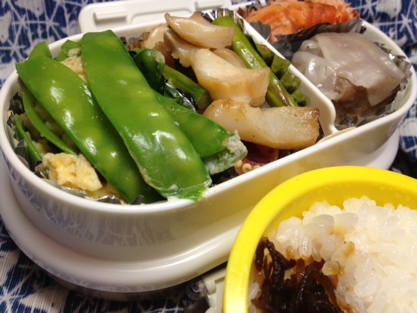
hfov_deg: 52.6
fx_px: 422
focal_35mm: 35
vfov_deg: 40.7
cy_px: 156
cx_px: 208
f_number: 2.4
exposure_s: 1/179
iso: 50
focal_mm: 4.28
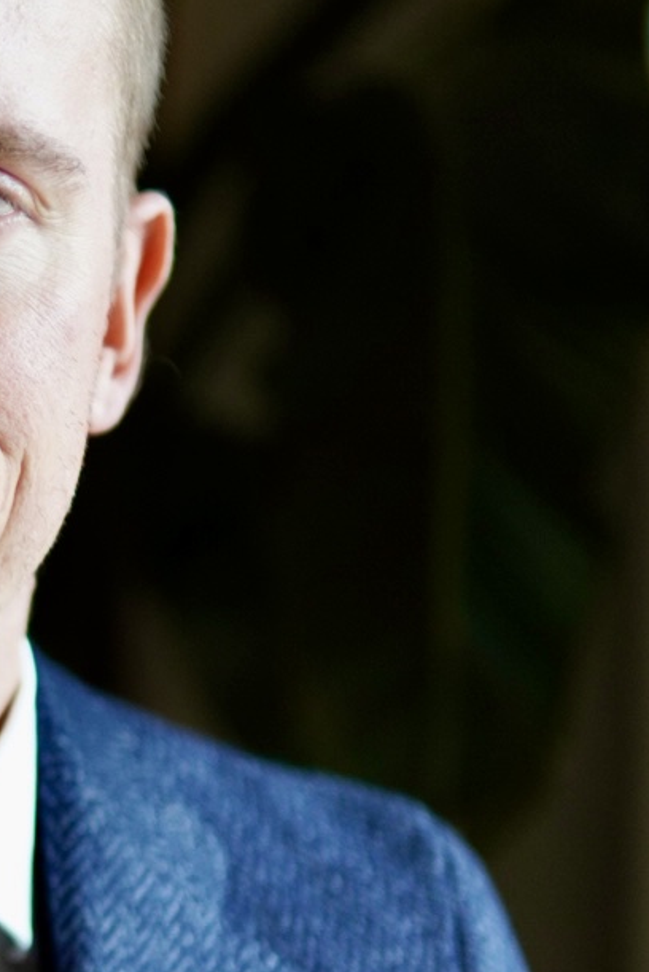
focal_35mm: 119
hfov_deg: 11.3
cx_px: -157
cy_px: 671
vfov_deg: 17.1
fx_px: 3214
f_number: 1.4
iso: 640
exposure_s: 1/500
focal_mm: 30
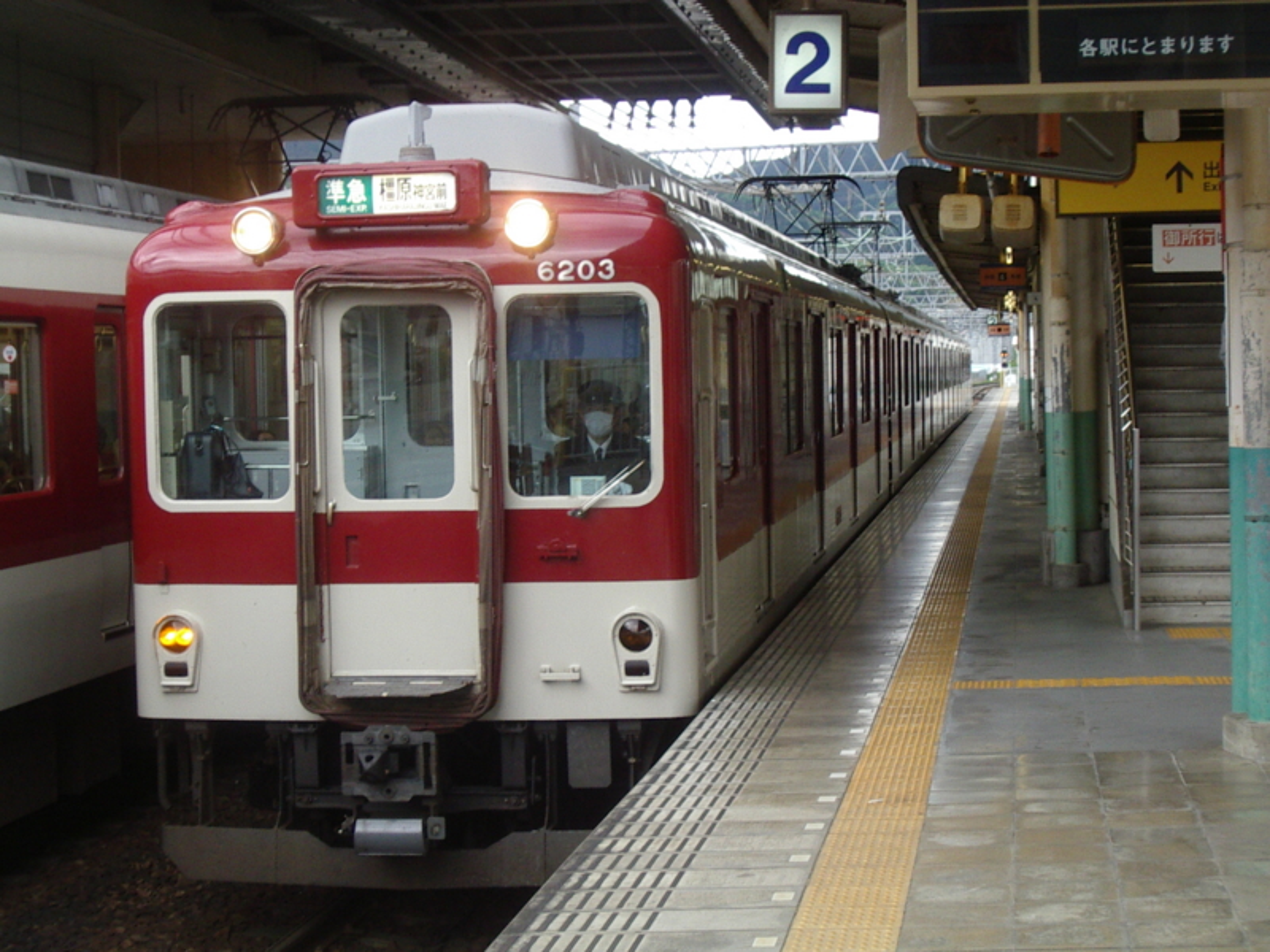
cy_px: 476
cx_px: 635
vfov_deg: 19.4
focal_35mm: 76
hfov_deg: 25.7
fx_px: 2788
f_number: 3.8
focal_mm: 11.5
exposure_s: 1/80
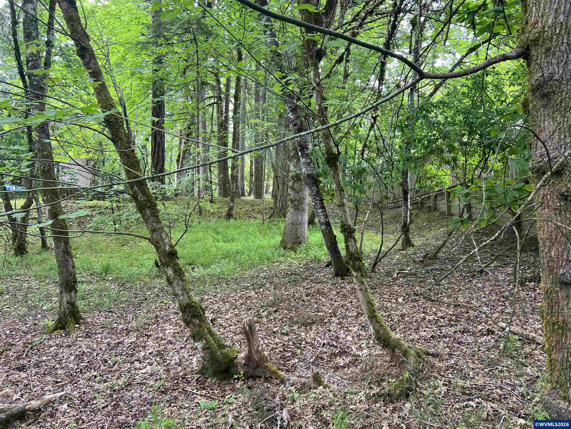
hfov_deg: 67.3
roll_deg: -1.9
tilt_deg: +4.6
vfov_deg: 53.1
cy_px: 214
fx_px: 429
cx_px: 286
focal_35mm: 26
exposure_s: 1/121
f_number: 1.5
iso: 125
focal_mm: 5.7
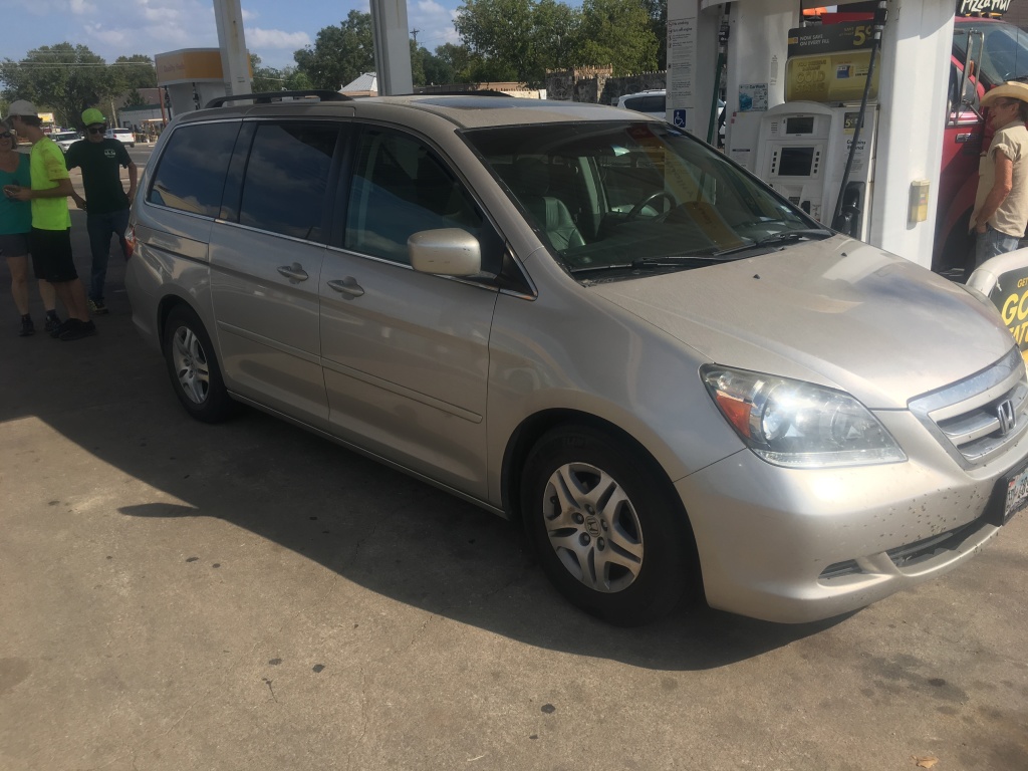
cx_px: 514
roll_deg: +2.7
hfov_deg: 61.7
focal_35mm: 29
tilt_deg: -17.7
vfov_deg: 48.2
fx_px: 861
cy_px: 386
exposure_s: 1/1350
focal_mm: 4.15
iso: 25
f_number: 2.2
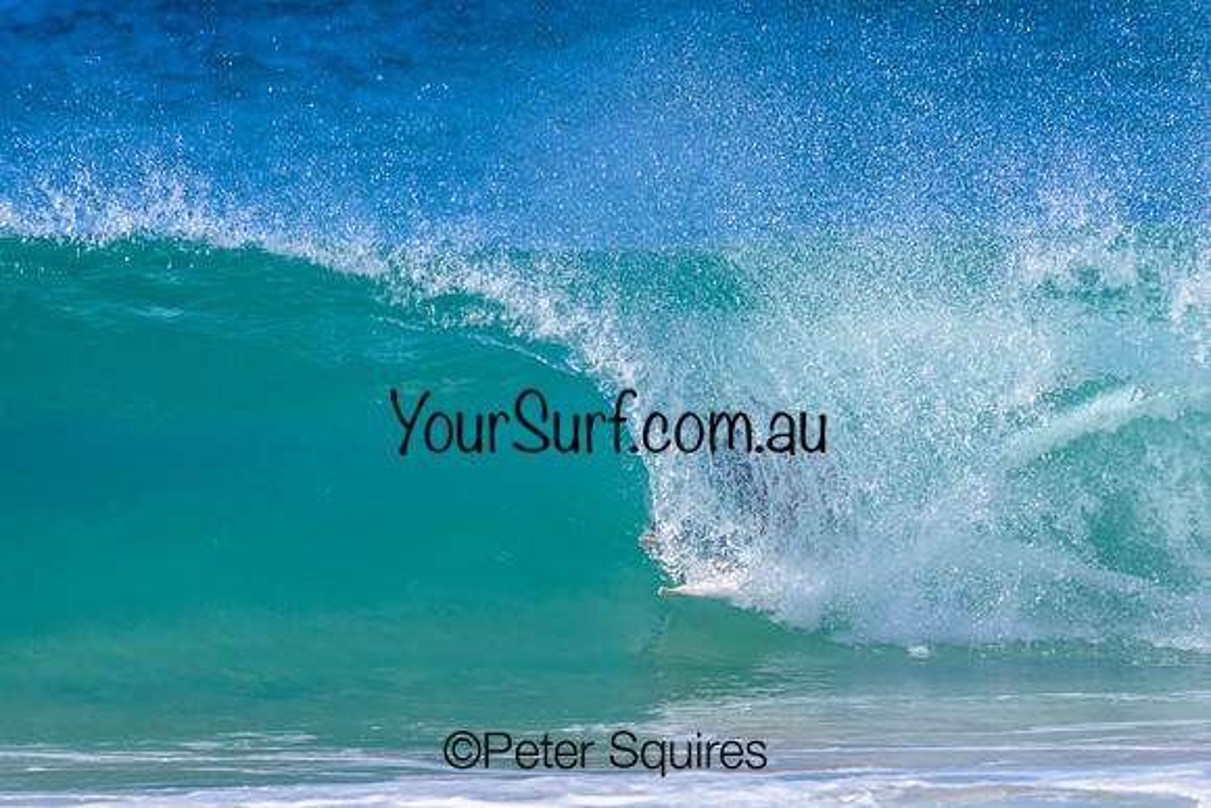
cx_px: 606
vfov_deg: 1.4
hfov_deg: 2.1
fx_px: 33645
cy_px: 404
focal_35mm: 1000
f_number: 11
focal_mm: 1000
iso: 1100
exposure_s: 1/2000
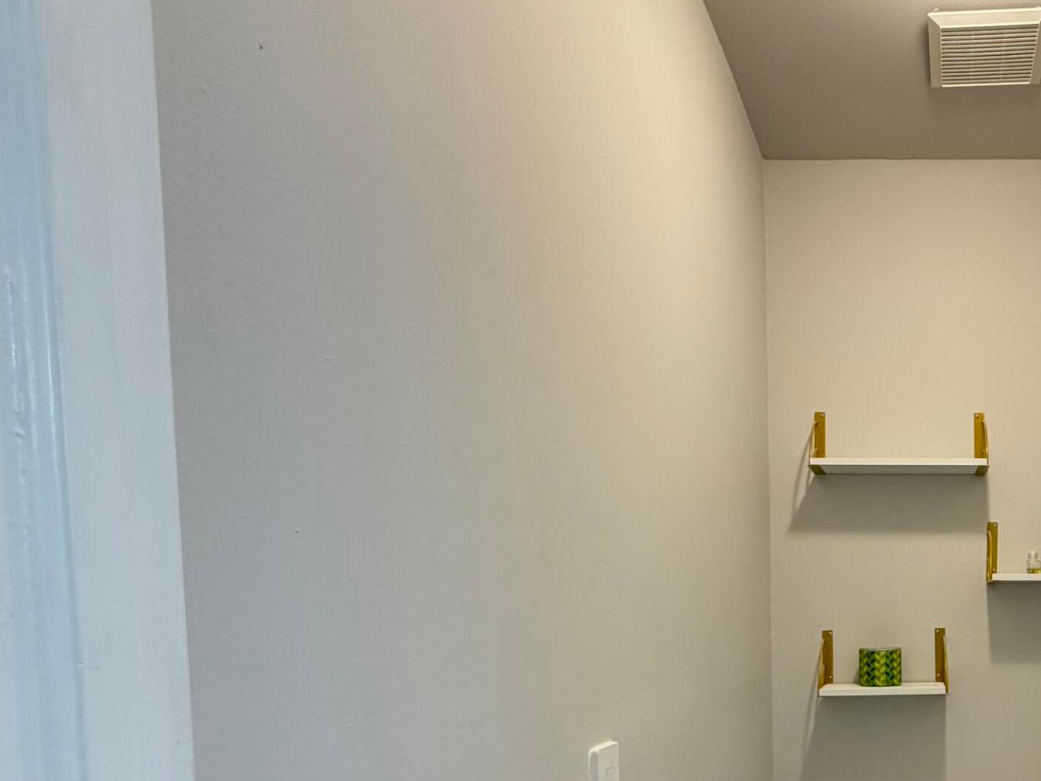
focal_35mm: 30
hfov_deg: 52.5
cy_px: 650
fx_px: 902
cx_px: 941
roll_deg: +0.8
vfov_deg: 44.0
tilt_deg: -3.4
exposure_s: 1/60
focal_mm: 2.22
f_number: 2.2
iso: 250
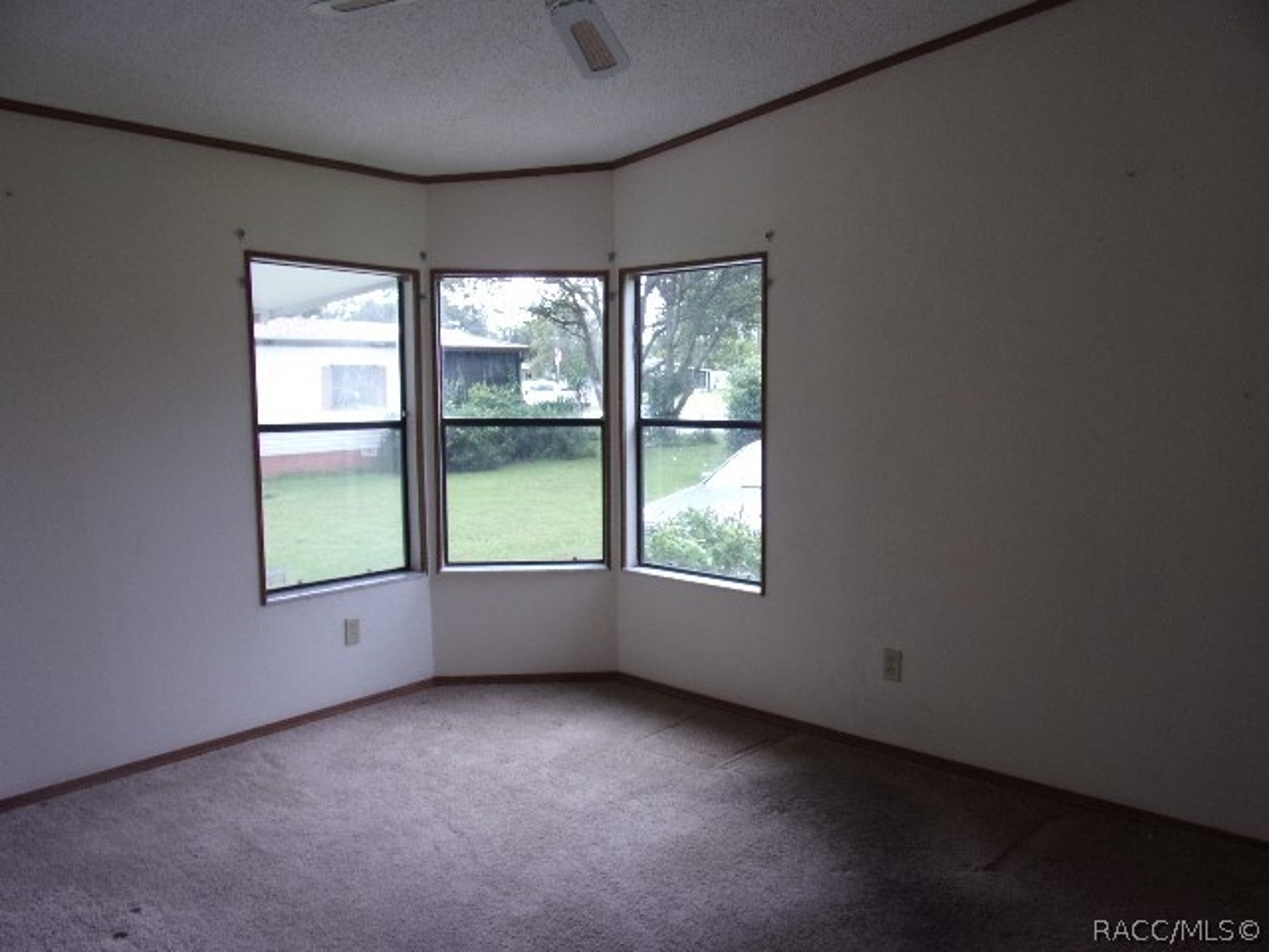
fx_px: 880
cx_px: 634
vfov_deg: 56.8
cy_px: 476
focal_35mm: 24
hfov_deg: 71.6
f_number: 3.3
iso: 92
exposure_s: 1/34
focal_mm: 4.3
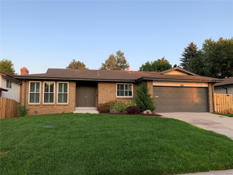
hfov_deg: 61.7
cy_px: 88
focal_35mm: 29
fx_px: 195
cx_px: 116
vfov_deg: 48.2
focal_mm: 3
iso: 16
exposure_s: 1/256
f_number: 1.8
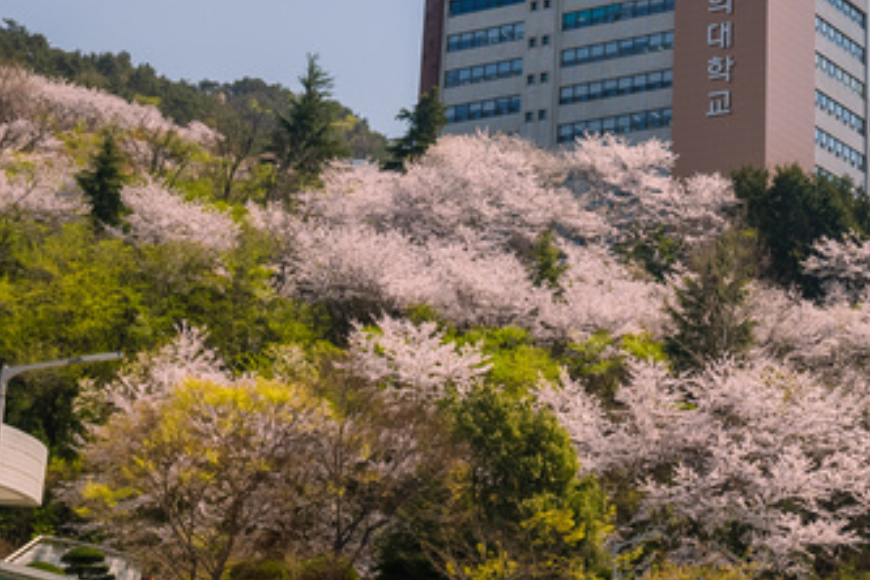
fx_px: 1933
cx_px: 737
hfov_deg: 24.8
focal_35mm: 80
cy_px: 154
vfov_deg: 17.0
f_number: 8
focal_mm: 38
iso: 100
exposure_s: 1/125
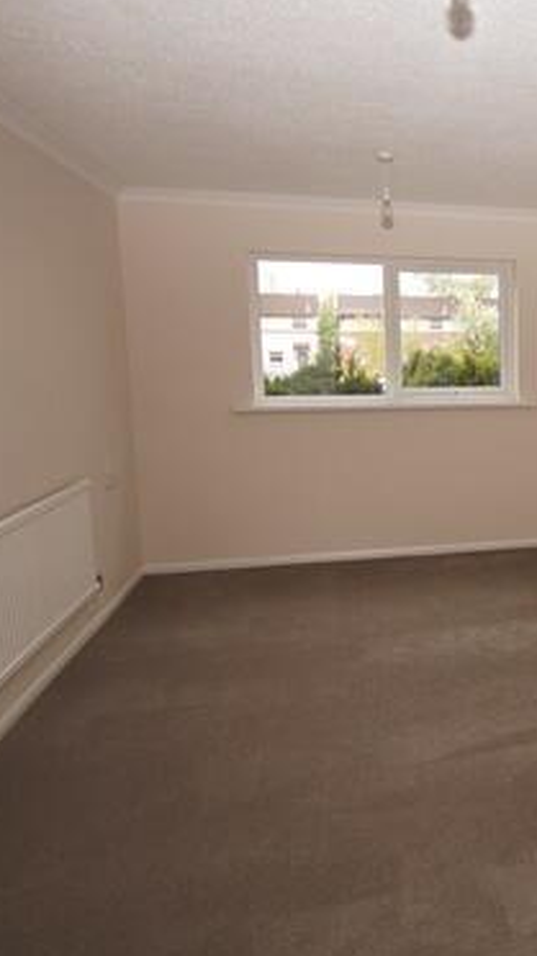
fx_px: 684
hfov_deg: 37.5
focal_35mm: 27
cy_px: 445
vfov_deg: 69.8
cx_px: 558
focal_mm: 10
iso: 100
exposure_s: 1/60
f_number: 4
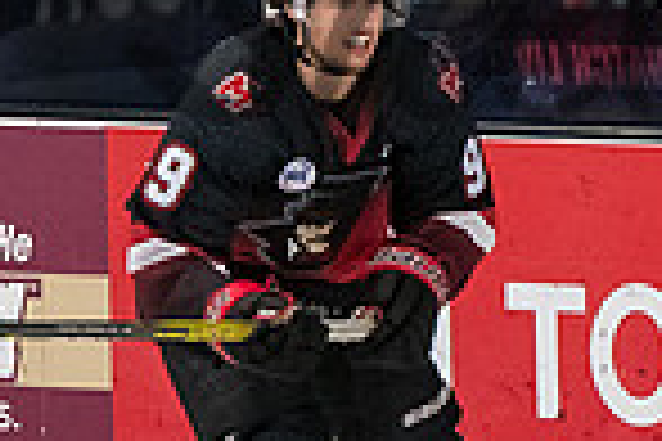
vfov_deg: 1.3
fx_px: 19785
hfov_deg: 1.9
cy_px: 341
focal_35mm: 1076
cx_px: 1081
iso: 2500
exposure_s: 1/800
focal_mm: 145
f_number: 3.5
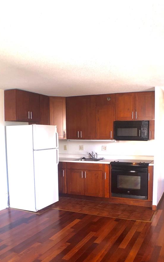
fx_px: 286
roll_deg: +0.9
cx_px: 86
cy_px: 166
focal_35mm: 40
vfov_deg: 48.7
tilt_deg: -7.0
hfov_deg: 32.0
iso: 50
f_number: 1.8
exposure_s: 1/60
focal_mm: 3.99
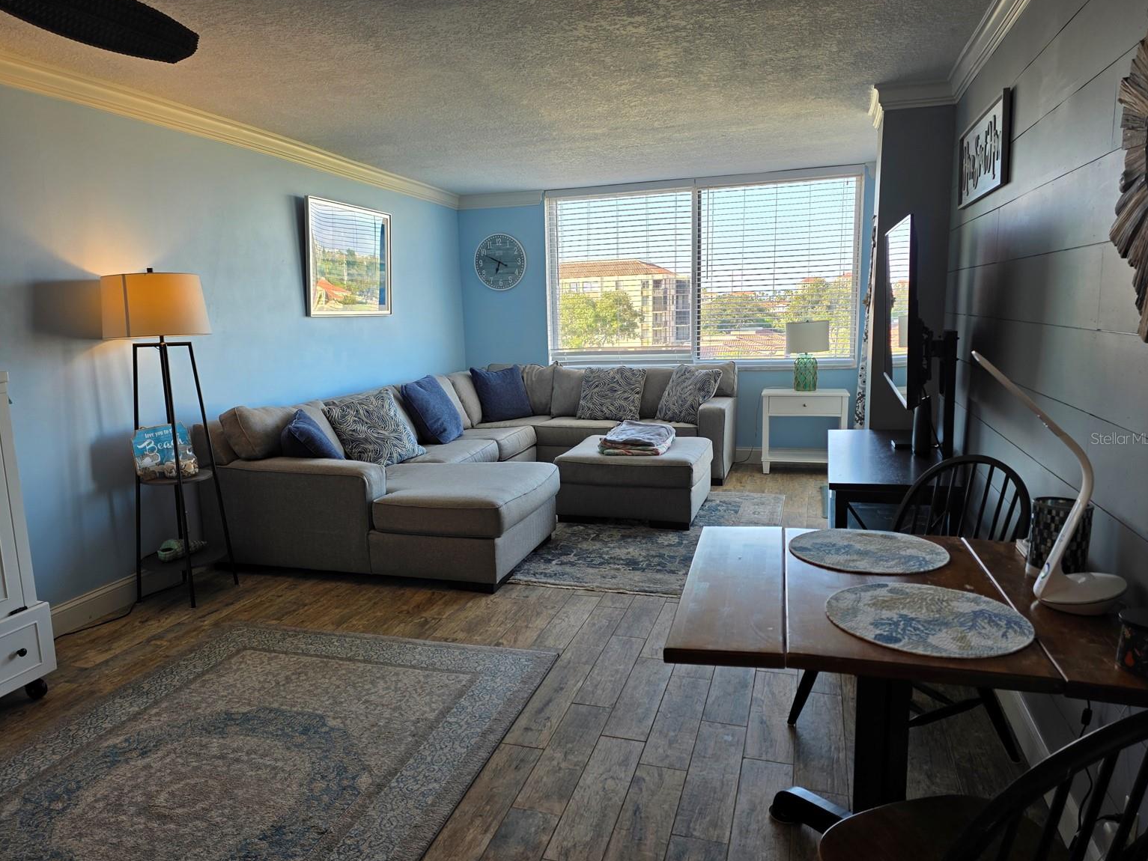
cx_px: 562
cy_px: 438
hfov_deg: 71.6
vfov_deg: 56.8
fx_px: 796
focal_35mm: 24
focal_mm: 6.3
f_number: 1.7
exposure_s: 1/120
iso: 32
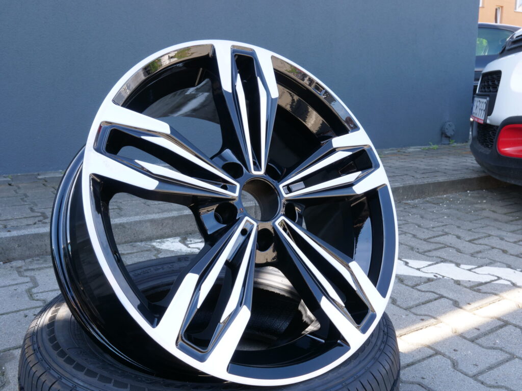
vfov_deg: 44.2
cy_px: 196
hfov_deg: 56.8
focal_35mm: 32
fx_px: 483
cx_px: 261
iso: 200
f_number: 11
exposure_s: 1/20
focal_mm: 16
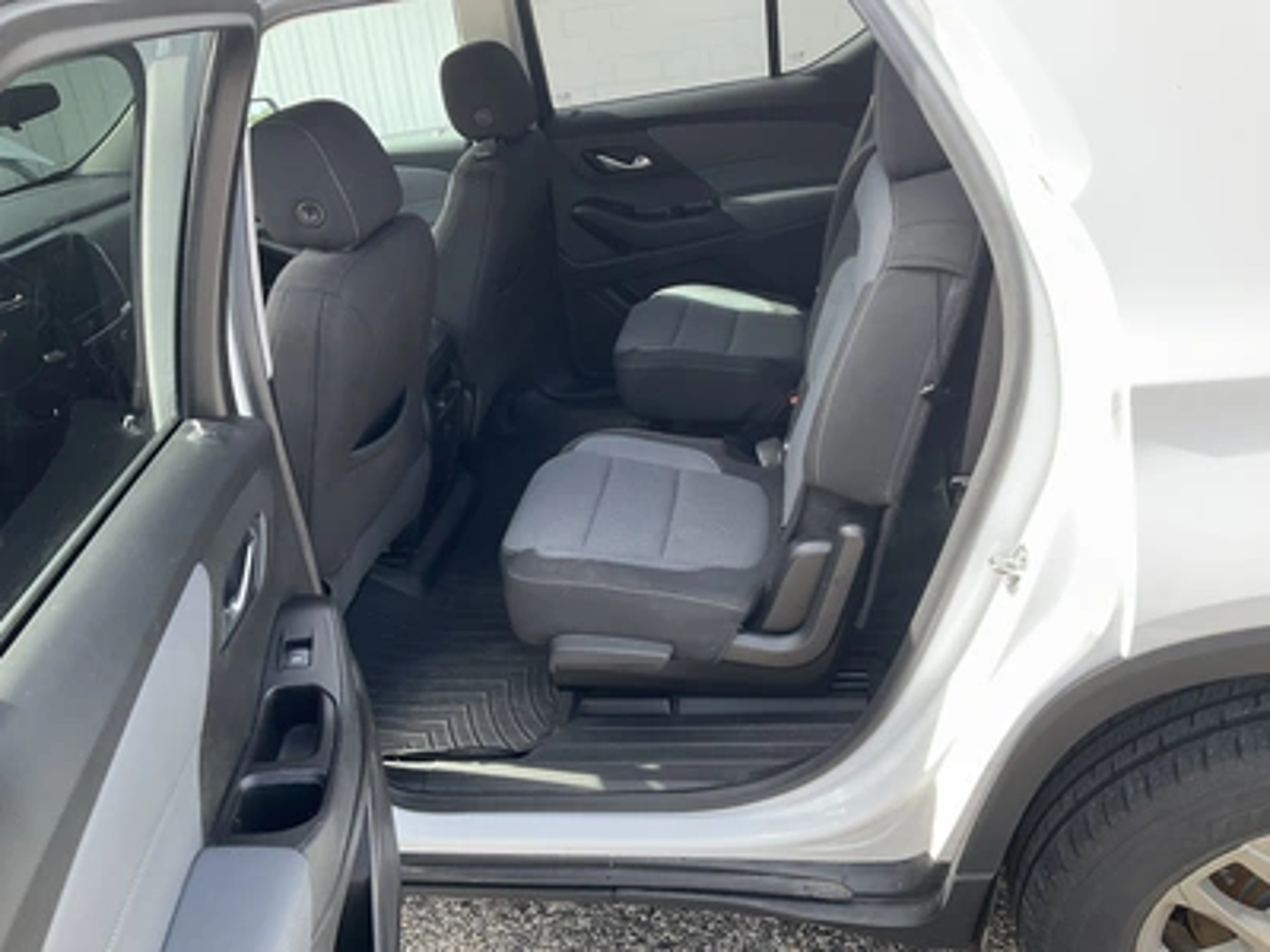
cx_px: 635
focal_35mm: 29
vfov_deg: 48.2
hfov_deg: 61.7
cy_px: 476
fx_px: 1064
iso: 25
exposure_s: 1/248
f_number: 1.8
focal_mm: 3
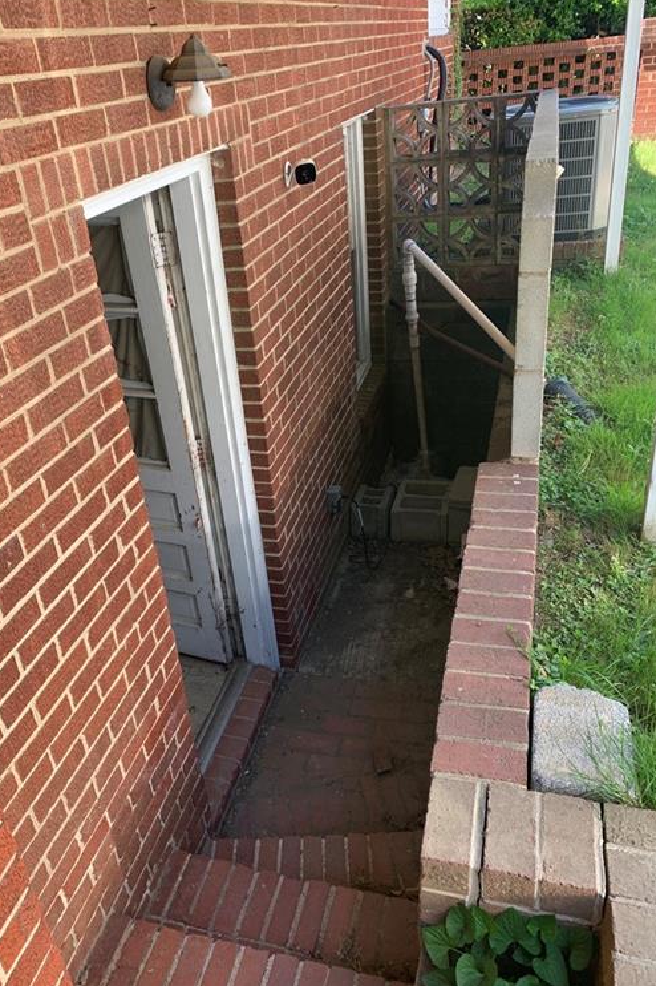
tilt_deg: -29.4
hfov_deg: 46.2
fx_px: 766
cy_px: 502
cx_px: 279
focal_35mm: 28
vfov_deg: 65.5
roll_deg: +6.2
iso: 25
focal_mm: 4.25
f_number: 1.8
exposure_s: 1/122
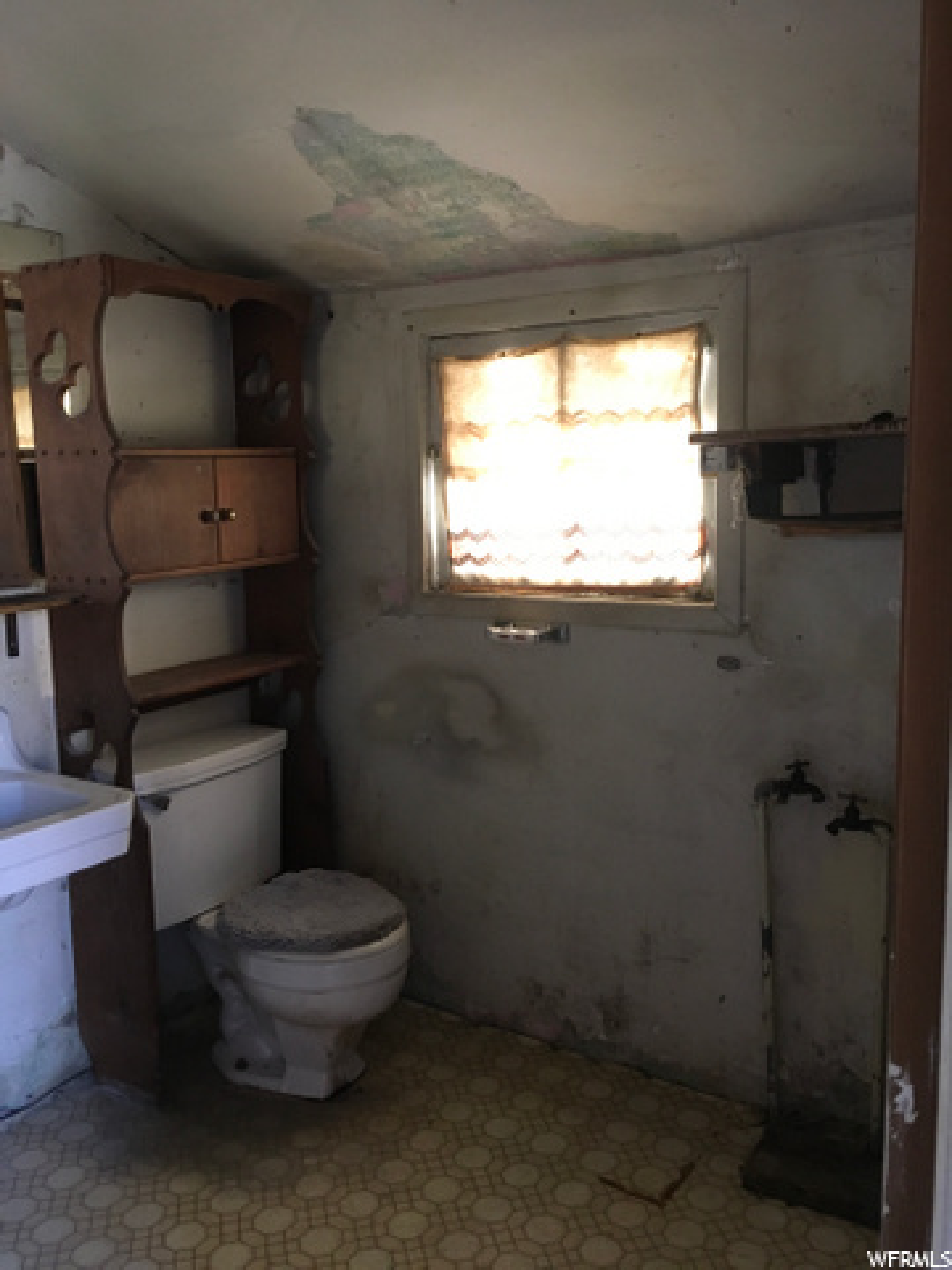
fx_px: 1063
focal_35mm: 29
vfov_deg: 61.7
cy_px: 635
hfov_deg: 48.2
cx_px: 476
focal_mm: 4.15
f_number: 2.2
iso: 160
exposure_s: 1/30
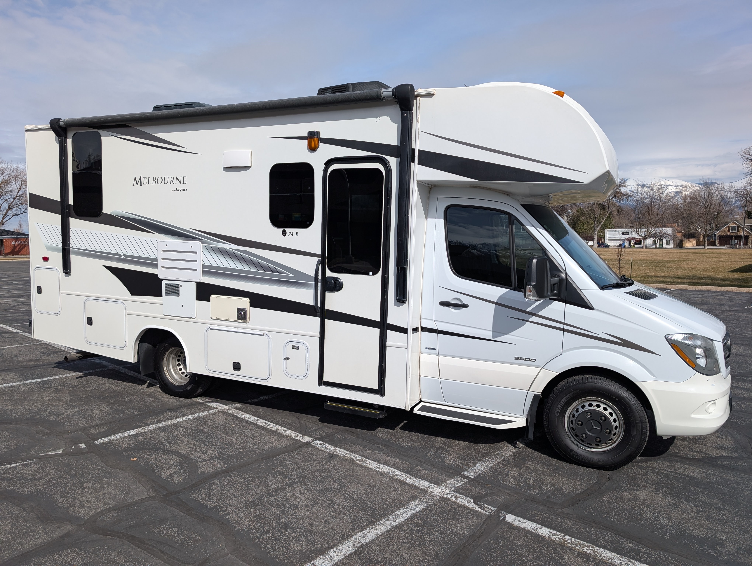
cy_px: 283
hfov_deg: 71.5
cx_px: 376
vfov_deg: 56.9
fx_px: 522
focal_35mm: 24
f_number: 1.68
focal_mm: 6.9
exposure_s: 1/2146
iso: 25
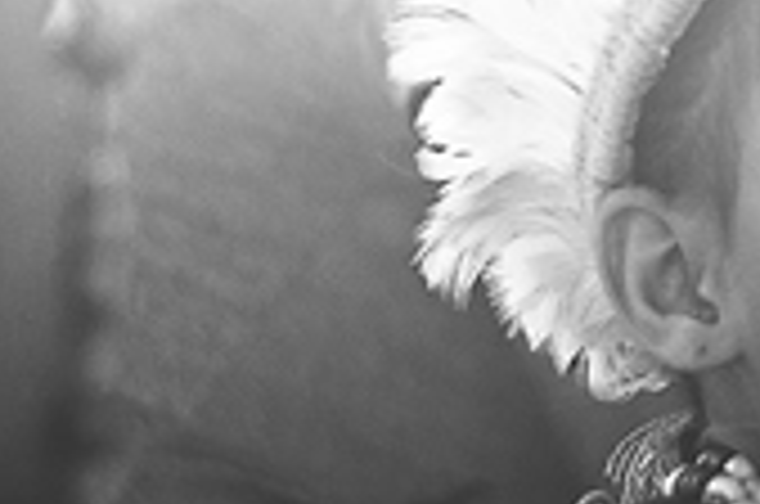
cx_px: 1169
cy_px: 382
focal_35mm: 304
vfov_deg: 4.5
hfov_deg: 6.7
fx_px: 6406
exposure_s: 1/1250
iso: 100
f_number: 2
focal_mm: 50
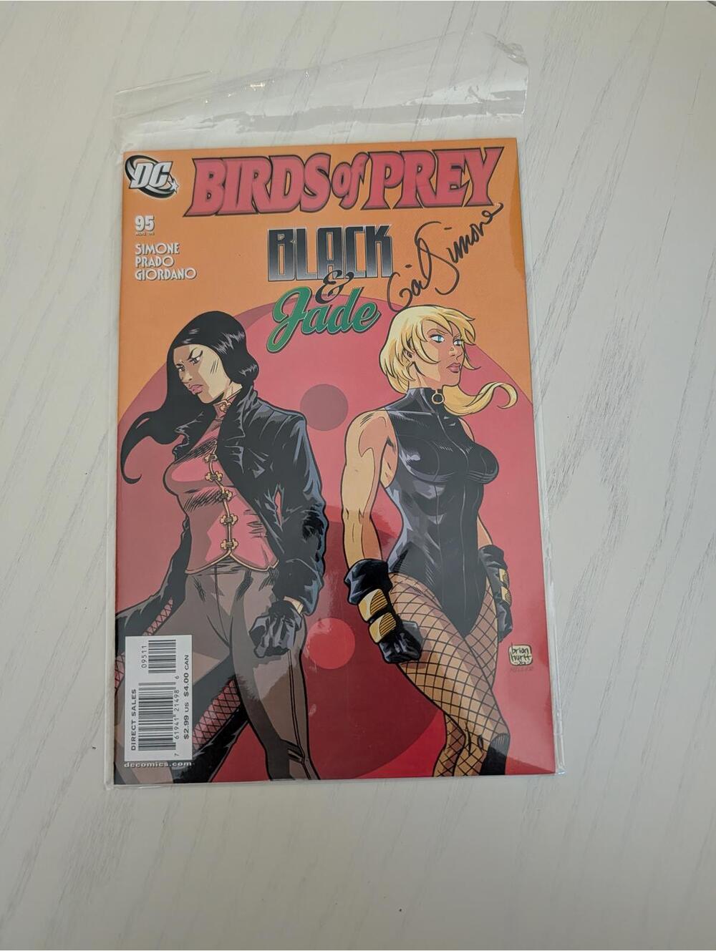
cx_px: 358
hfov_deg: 56.9
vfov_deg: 71.5
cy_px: 476
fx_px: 661
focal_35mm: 24
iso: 460
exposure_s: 1/183
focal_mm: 6.9
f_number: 1.68
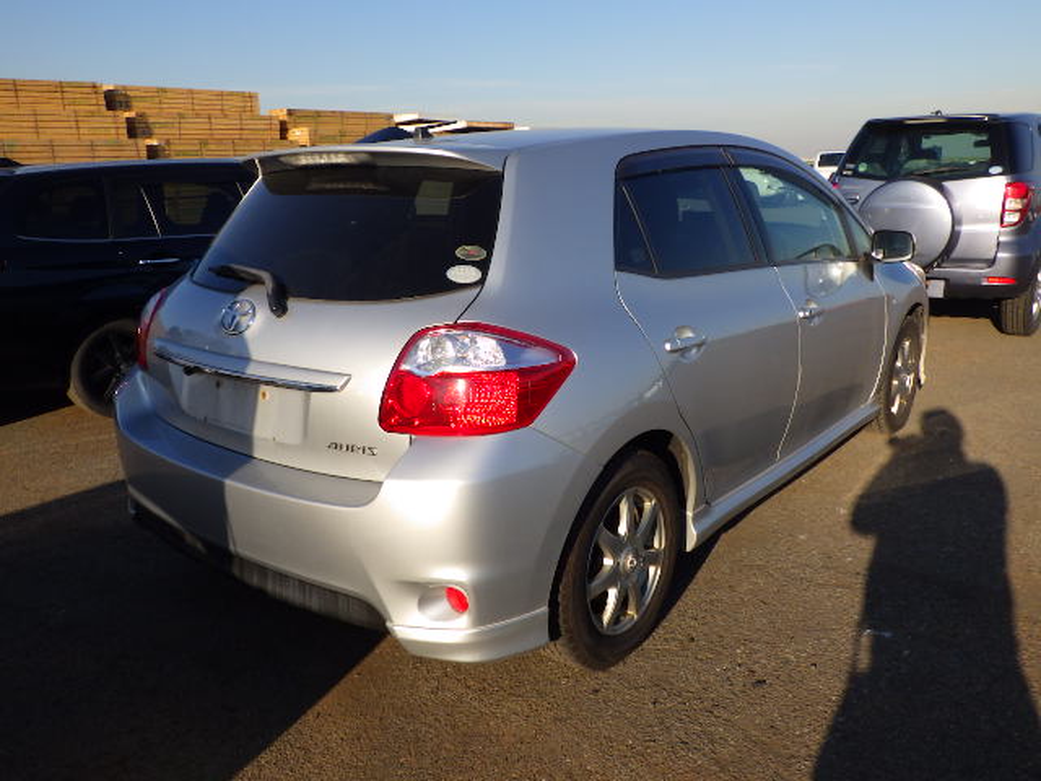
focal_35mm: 28
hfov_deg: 63.4
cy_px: 390
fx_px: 842
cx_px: 520
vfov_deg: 49.7
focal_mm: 5
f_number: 4.2
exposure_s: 1/1000
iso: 125
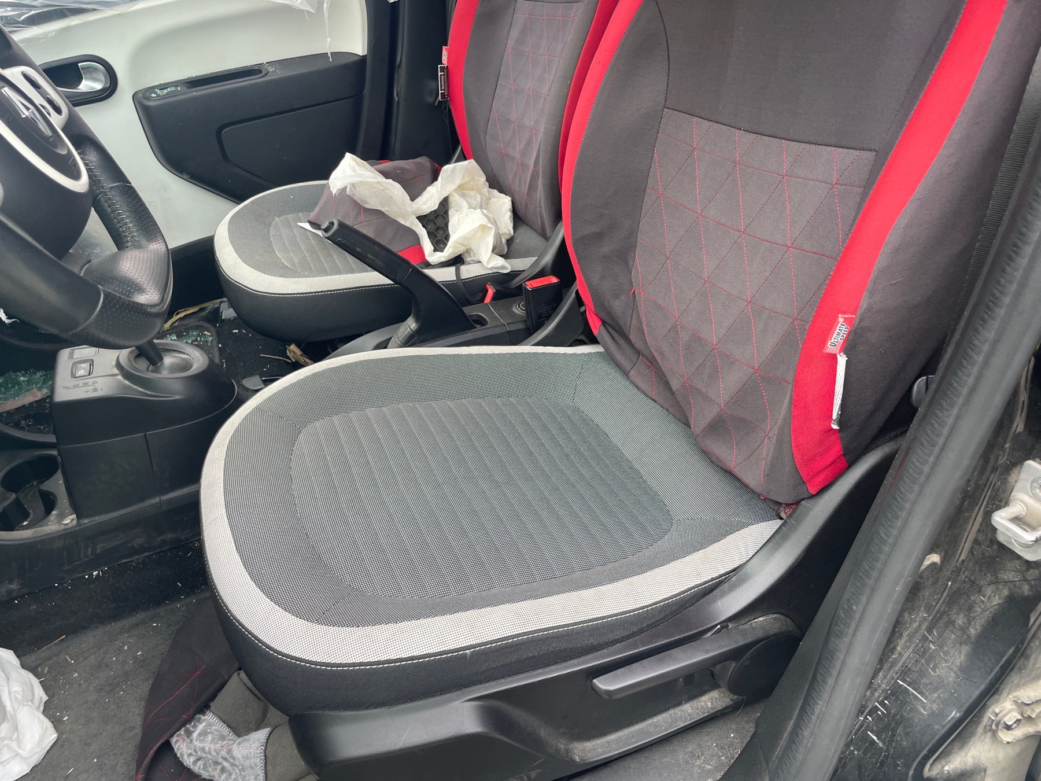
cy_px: 390
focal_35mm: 26
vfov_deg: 53.1
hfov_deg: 67.3
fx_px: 782
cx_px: 520
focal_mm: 4.2
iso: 50
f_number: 1.6
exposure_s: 1/121
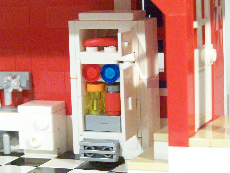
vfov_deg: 11.6
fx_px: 850
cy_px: 86
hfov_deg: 15.4
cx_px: 115
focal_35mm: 128
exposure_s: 1/15
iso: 400
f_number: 3.6
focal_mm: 21.2
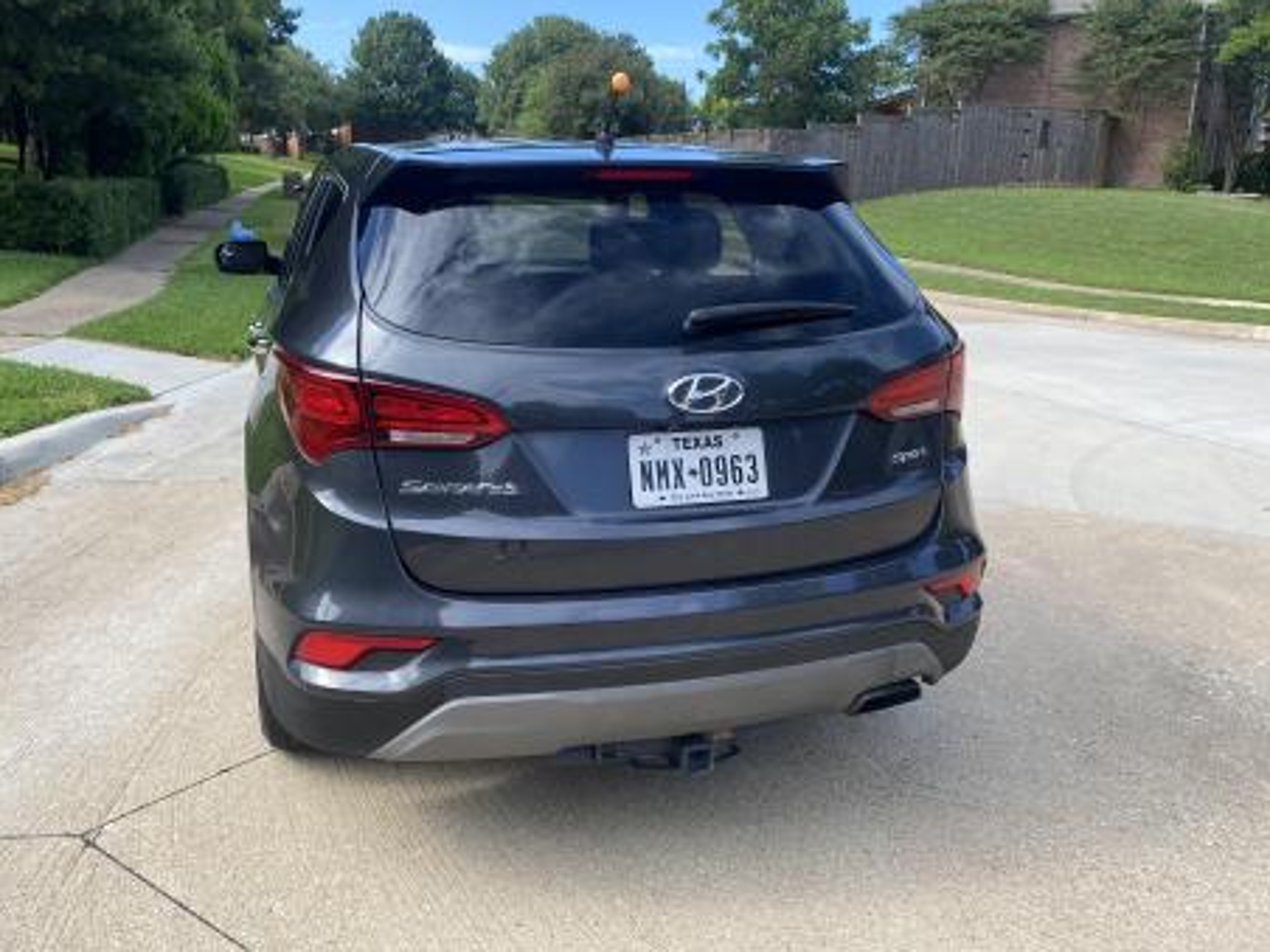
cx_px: 590
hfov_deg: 61.6
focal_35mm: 29
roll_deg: -2.6
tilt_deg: -13.8
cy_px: 458
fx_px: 1064
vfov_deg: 48.2
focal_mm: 4.25
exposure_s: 1/919
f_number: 1.8
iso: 32
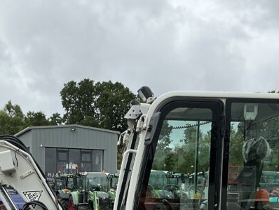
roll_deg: +0.1
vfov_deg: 19.5
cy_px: 235
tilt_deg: -0.4
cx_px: 93
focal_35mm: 72
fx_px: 581
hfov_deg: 26.9
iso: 25
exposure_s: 1/478
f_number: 1.8
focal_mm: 3
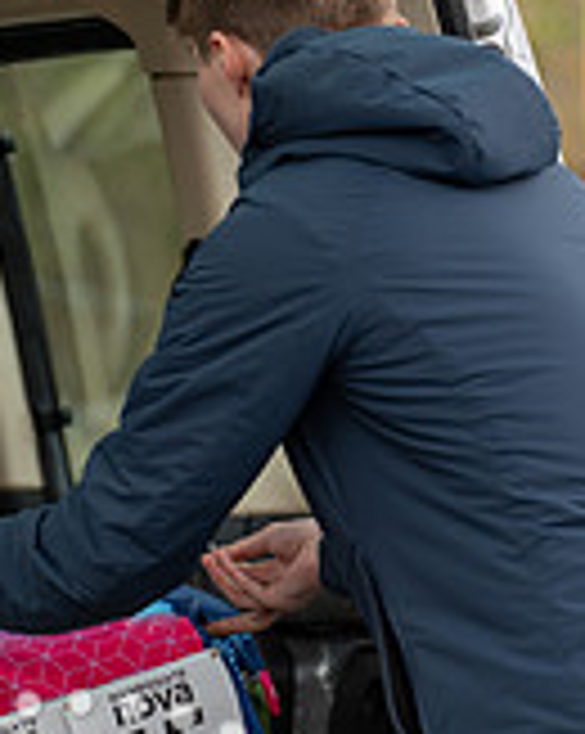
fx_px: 8716
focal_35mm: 402
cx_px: 158
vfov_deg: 4.8
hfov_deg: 3.8
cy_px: 729
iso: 160
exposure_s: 1/640
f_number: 3.2
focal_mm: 155
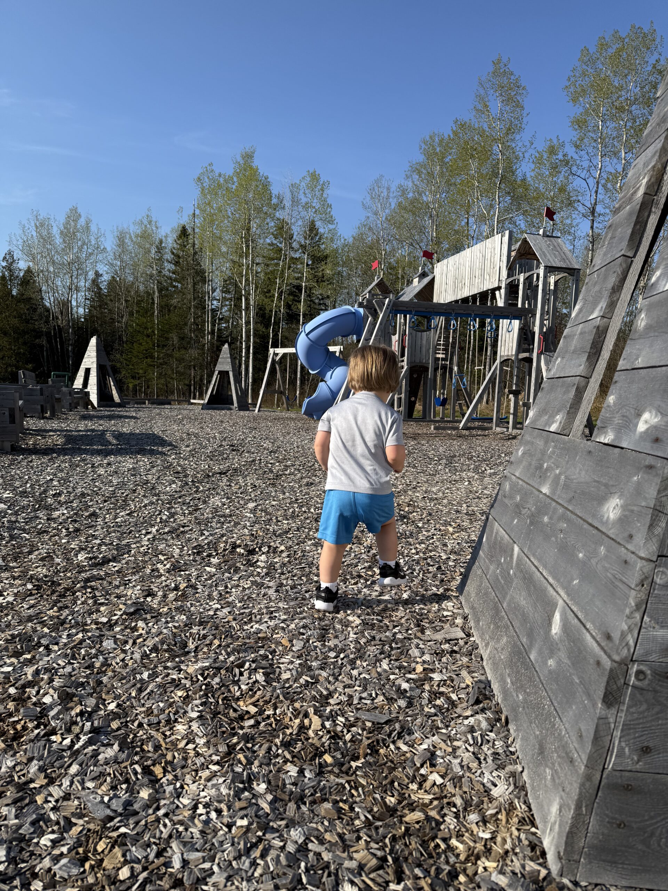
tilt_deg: -5.7
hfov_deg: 56.8
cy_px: 446
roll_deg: -3.6
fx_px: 618
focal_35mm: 24
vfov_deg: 71.6
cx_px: 334
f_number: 1.78
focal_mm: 6.76
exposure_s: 1/4405
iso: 80
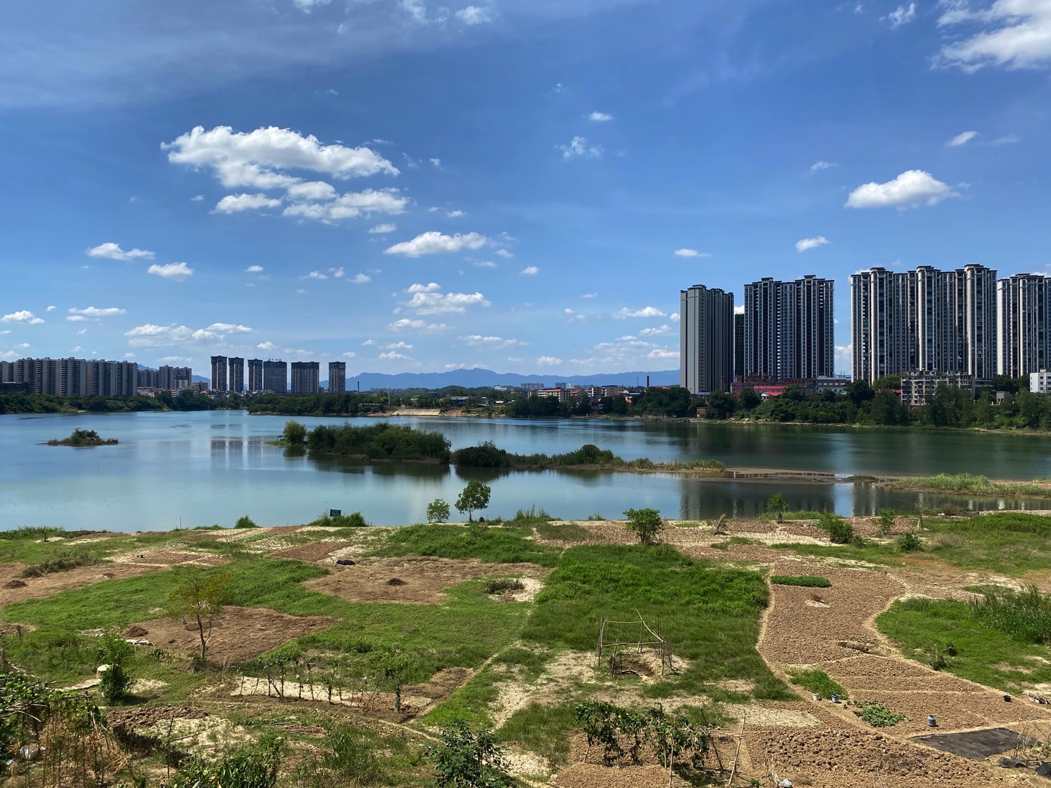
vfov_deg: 53.1
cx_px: 526
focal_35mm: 26
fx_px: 789
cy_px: 394
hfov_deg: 67.3
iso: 32
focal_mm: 4.25
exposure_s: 1/3731
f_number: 1.8
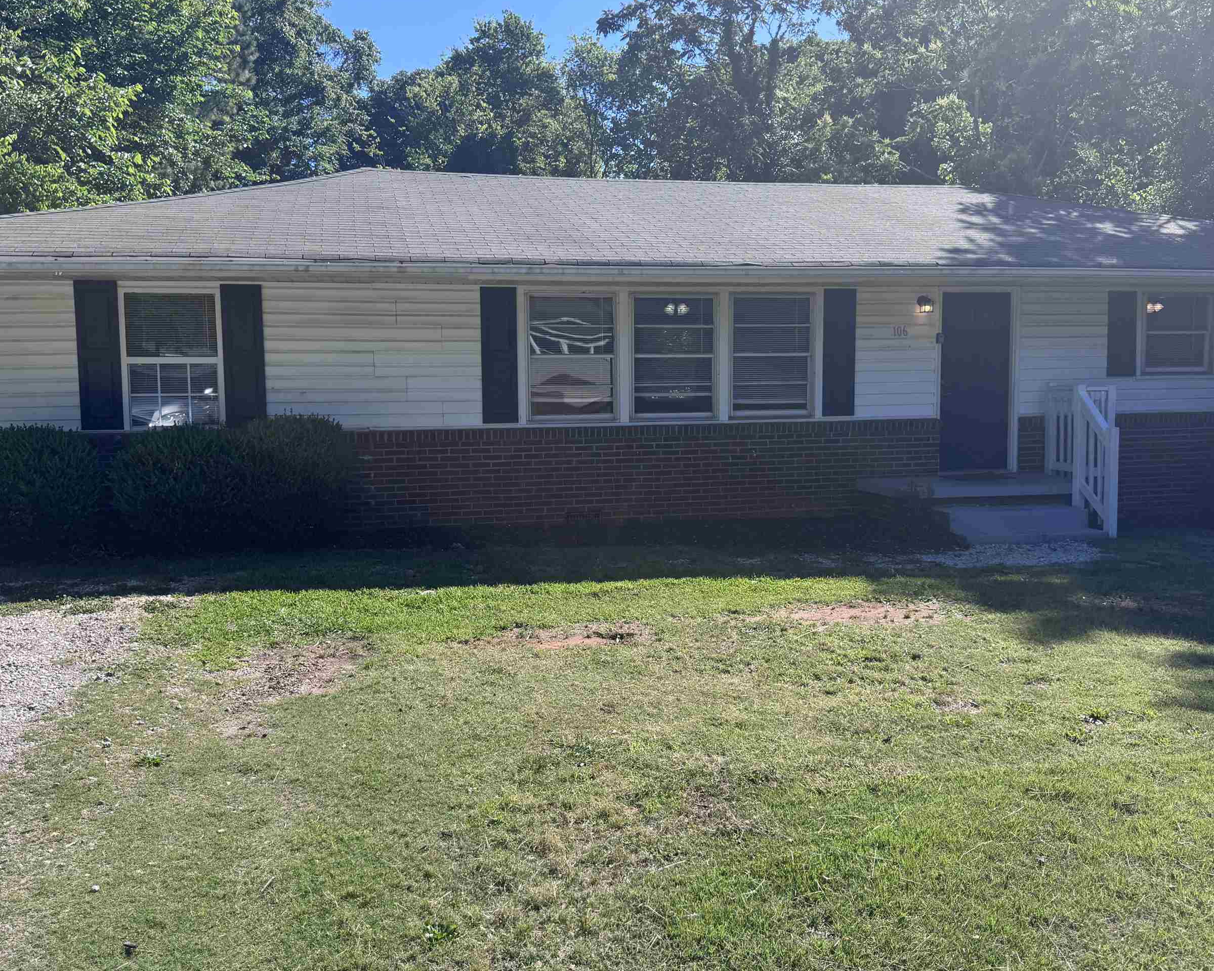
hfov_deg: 58.8
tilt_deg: -5.5
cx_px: 615
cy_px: 471
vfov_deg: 48.5
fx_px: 1078
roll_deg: +0.6
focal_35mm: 30
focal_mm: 6.76
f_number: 1.78
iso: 80
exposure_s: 1/2710
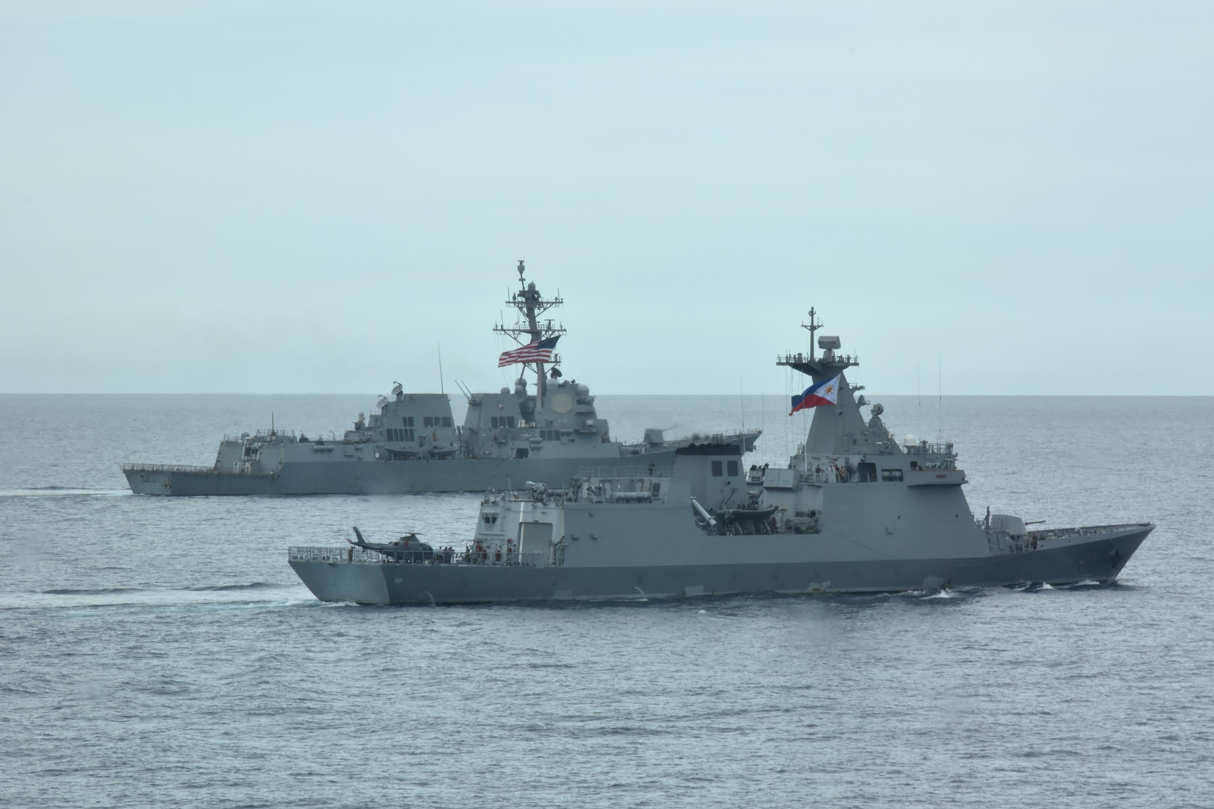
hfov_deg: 13.0
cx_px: 607
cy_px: 404
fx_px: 5311
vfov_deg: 8.7
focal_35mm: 158
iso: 1250
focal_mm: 105
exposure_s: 1/160
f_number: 29
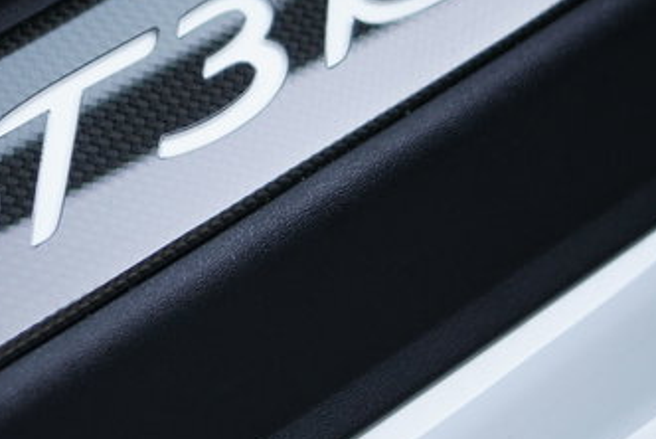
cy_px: 8
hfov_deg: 19.4
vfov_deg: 13.0
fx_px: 1897
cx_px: 143
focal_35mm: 104
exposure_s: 1/125
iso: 200
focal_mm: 30
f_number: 2.8
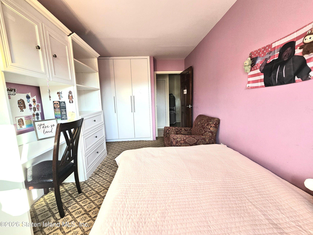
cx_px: 156
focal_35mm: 13
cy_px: 118
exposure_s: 1/60.2
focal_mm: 2.2
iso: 64
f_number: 2.2
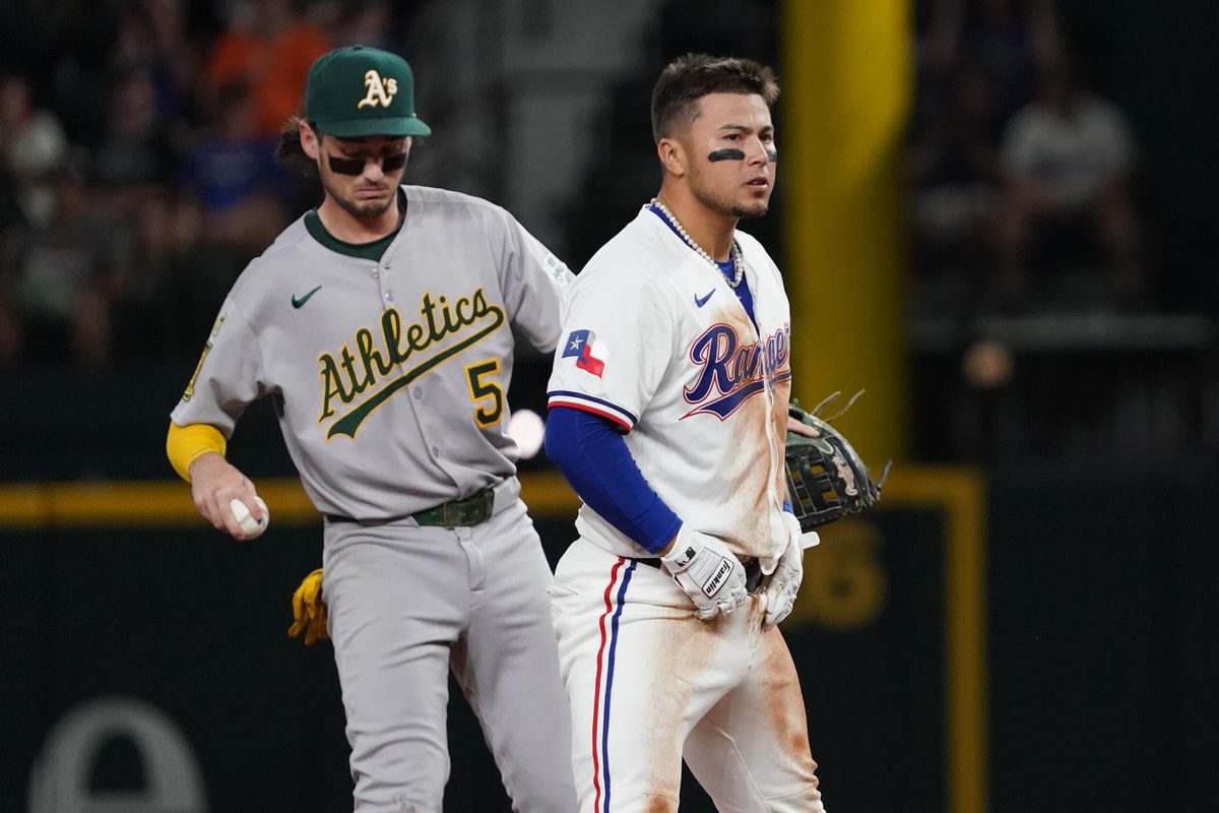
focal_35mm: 600
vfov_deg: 2.3
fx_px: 20315
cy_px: 406
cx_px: 610
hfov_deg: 3.4
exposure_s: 1/1600
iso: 6400
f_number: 6.3
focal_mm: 600
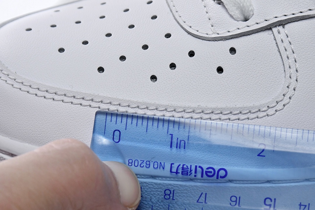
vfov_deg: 6.5
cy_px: 105
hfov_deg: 9.8
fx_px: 1837
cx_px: 158
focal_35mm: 210
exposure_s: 1/125
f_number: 14
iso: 1600
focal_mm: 140
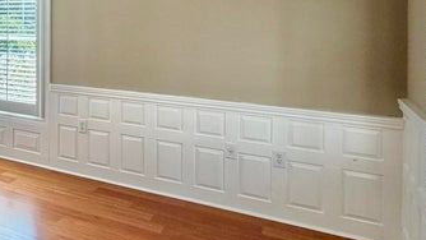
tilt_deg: -0.4
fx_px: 441
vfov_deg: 29.1
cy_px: 20
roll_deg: +0.7
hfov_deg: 43.3
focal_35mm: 39
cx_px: -11
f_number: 2.2
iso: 100
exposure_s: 1/120
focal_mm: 2.22
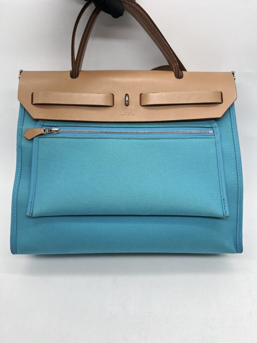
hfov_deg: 53.1
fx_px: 257
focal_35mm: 26
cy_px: 172
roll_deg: +0.6
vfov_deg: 67.3
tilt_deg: -34.3
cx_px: 128
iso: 32
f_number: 1.5
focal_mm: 5.7
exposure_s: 1/129
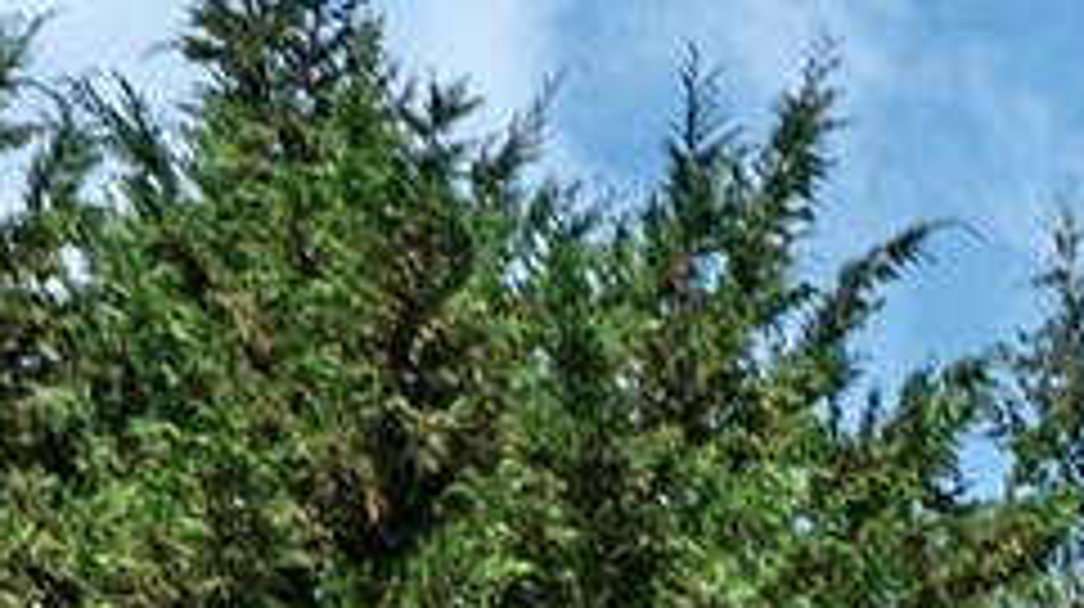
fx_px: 3388
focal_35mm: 118
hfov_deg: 18.0
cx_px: 200
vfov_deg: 7.6
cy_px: 2297
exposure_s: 1/60
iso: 80
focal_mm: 16
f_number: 7.1
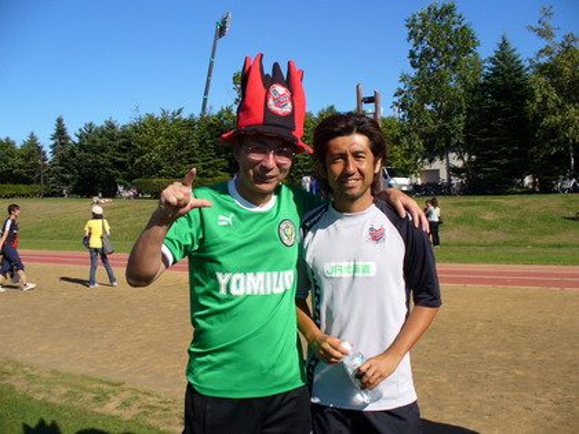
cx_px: 290
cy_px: 217
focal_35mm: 37
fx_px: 619
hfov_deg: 50.1
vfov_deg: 38.7
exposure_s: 1/400
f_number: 5.6
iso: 80
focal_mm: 6.1
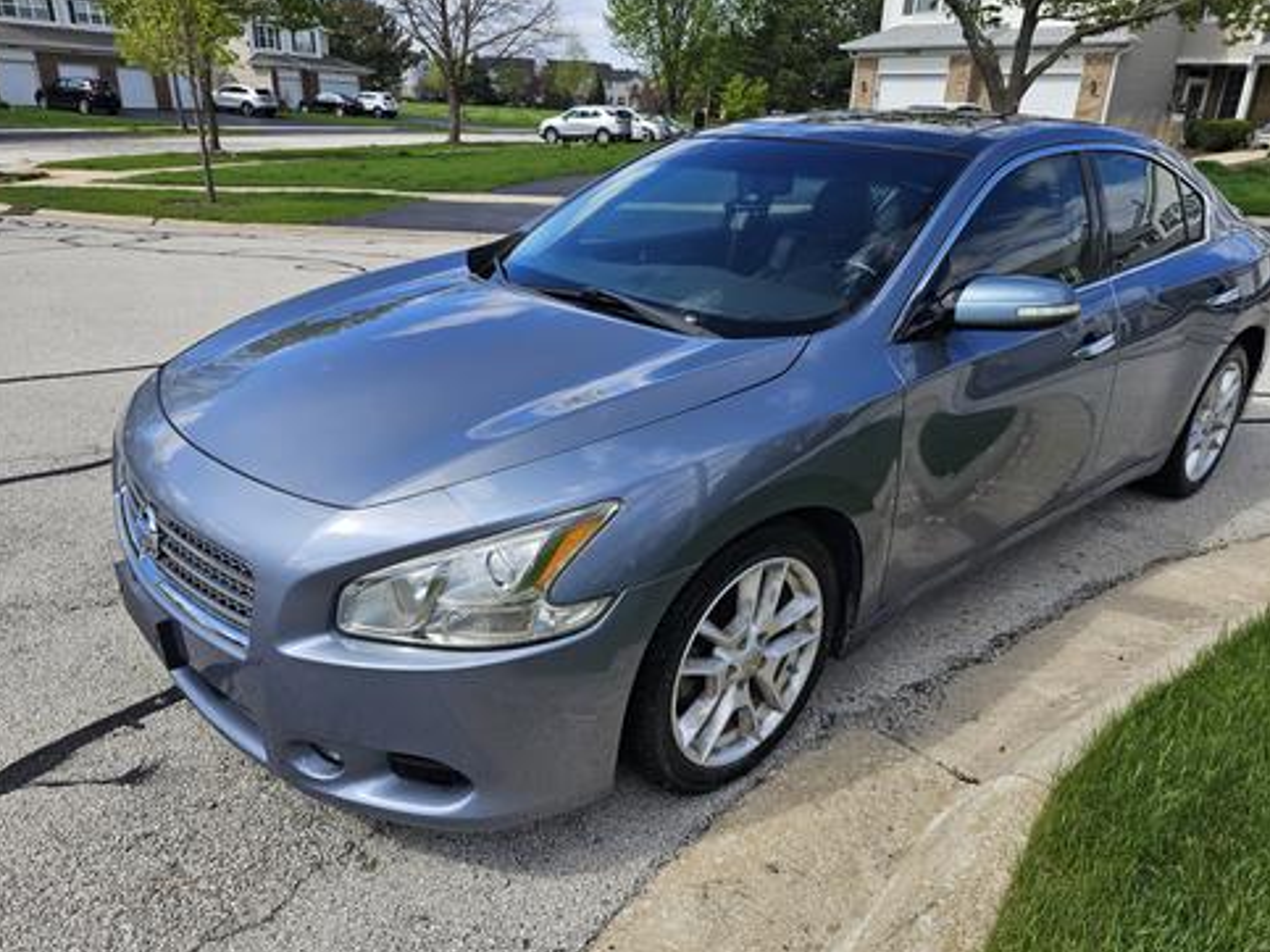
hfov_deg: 71.6
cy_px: 489
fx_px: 880
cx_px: 649
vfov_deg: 56.8
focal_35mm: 24
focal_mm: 6.3
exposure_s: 1/535
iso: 10
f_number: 1.7
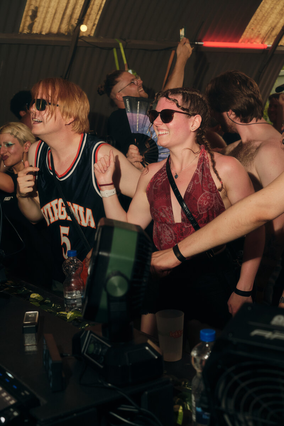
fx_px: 592
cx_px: 142
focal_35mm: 50
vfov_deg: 39.6
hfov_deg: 27.0
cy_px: 213
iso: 640
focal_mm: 33
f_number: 4
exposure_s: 1/125
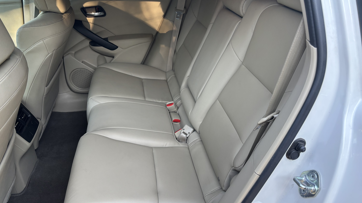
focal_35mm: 29
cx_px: 177
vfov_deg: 40.1
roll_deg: +1.0
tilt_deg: -32.0
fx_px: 278
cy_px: 112
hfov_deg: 66.1
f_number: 1.6
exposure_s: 1/121
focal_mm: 5.96
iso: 80
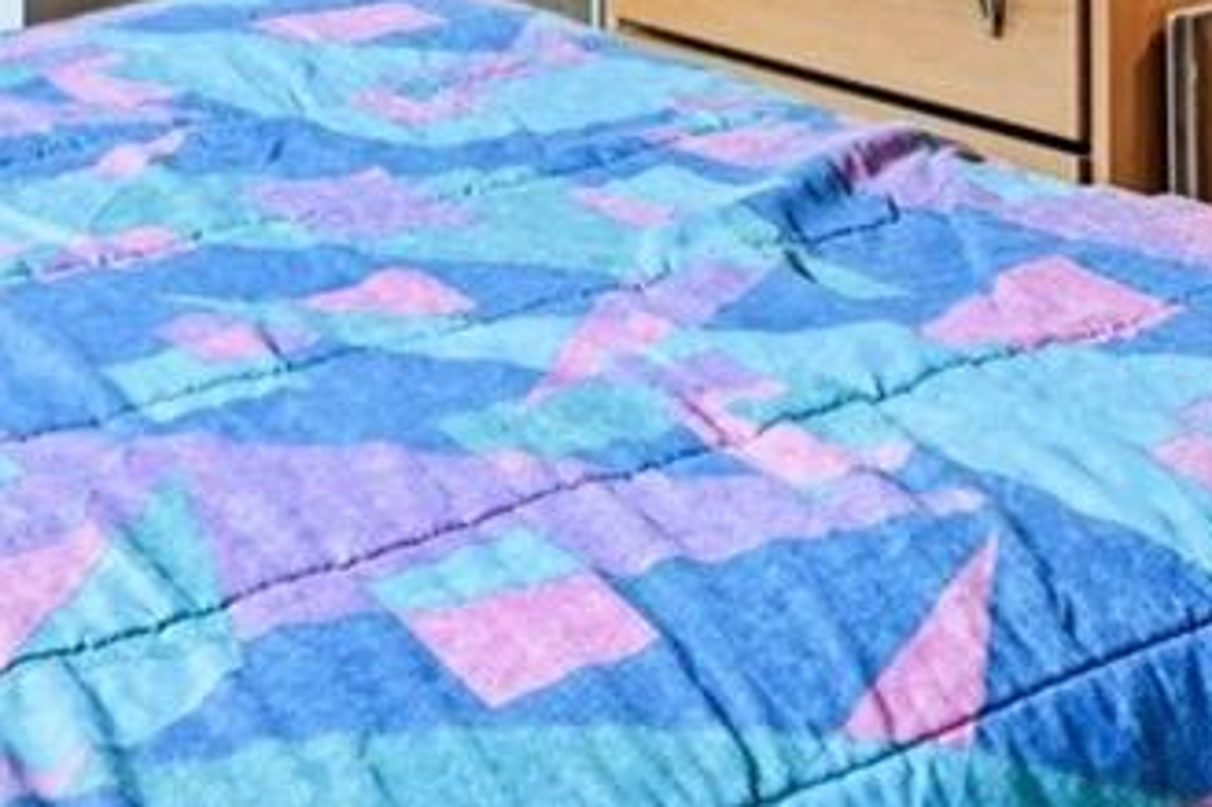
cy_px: -612
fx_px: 2288
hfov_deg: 29.6
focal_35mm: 68
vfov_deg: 16.8
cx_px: 468
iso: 400
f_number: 11
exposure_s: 1/2.5
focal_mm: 14
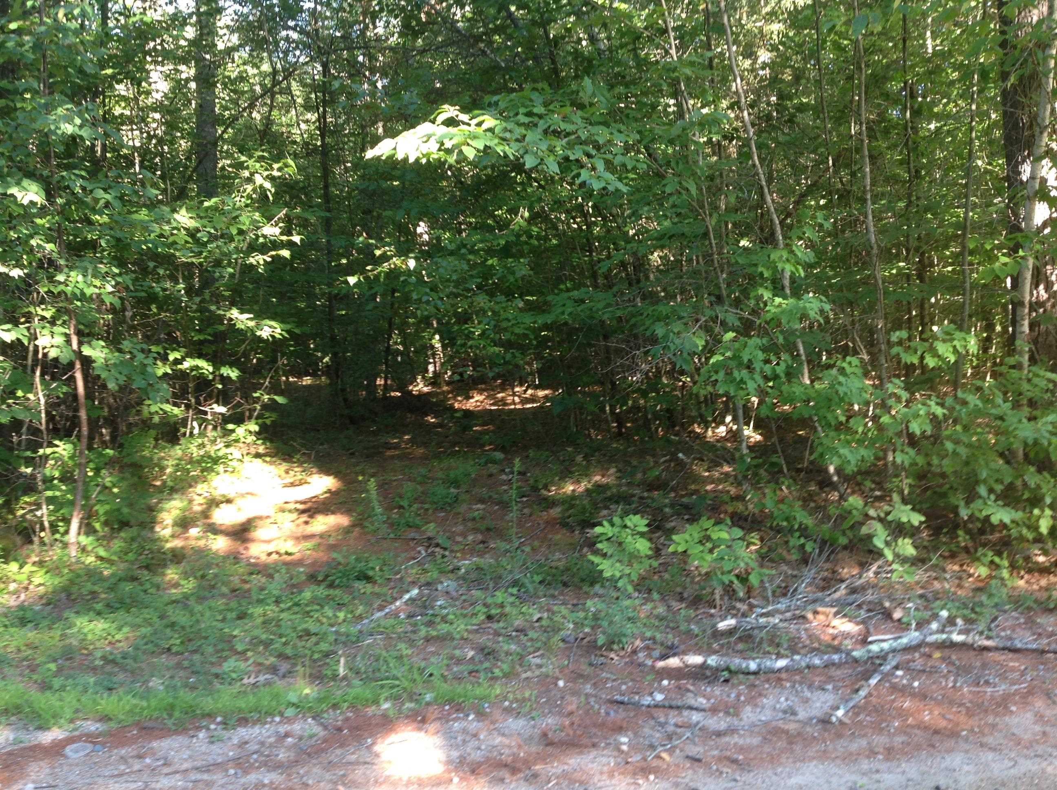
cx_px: 528
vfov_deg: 40.6
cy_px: 395
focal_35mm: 35
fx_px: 1067
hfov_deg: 52.7
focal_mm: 4.28
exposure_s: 1/40
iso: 64
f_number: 2.4
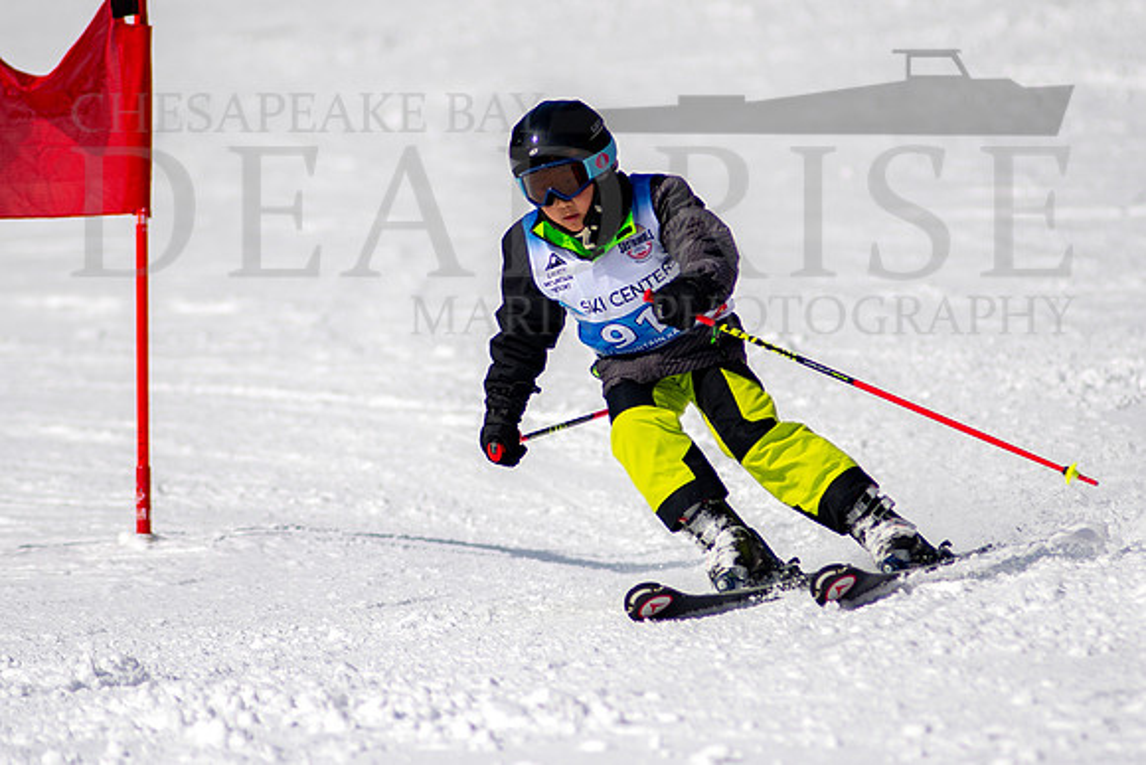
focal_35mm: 645
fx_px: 20549
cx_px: 573
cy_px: 379
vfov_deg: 2.1
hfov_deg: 3.2
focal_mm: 300
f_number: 2.8
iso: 100
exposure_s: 1/6400
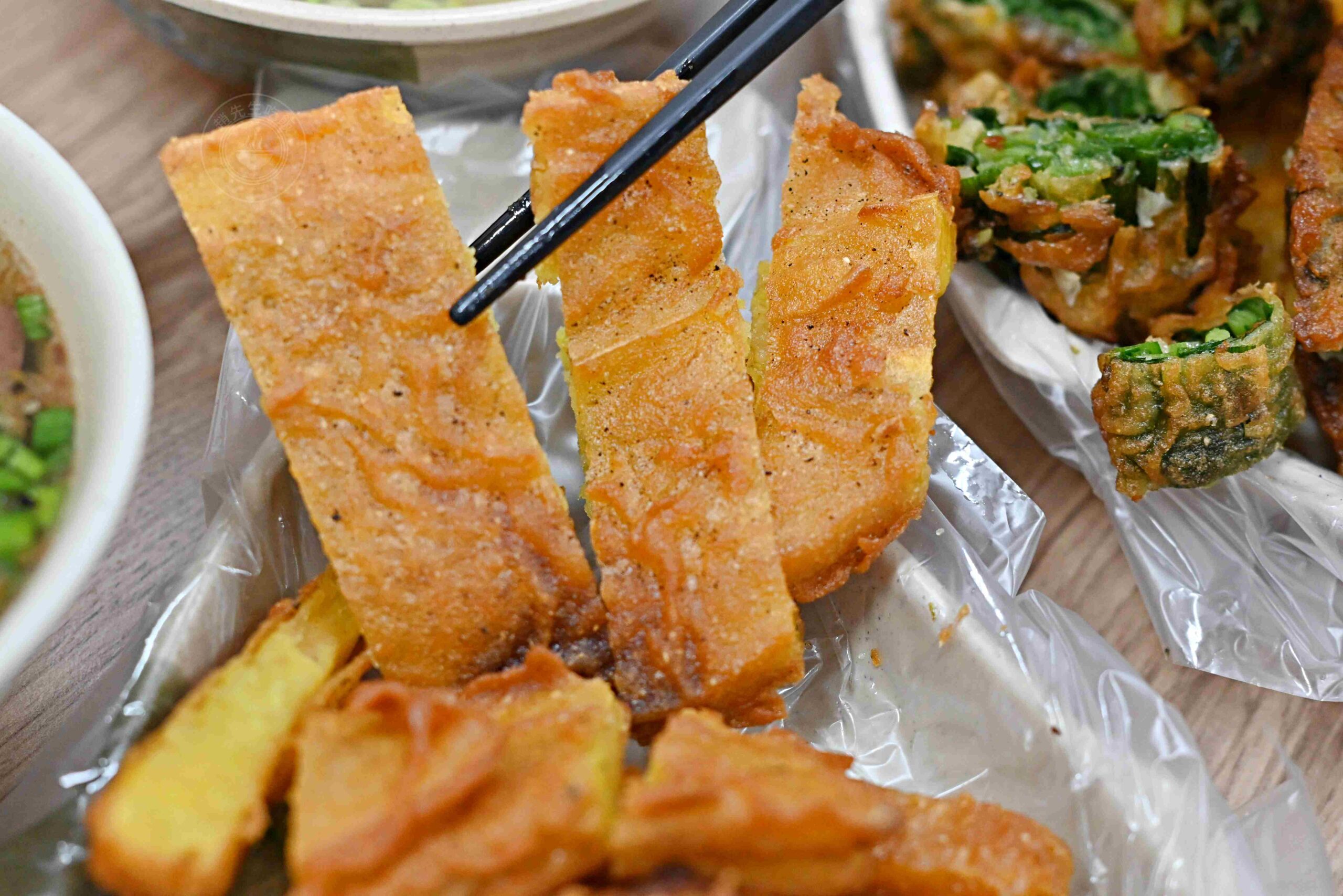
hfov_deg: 27.0
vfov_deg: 18.2
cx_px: 672
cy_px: 448
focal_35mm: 75
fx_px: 2798
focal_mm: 50
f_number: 3.2
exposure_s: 1/200
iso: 1800
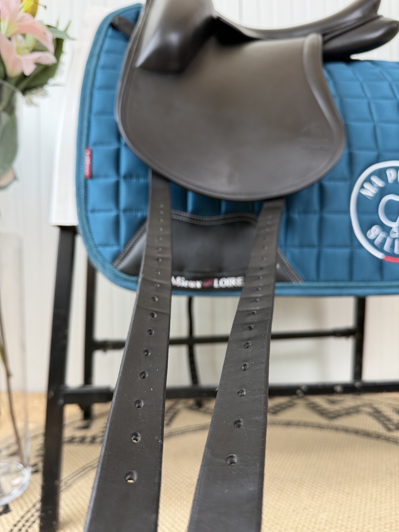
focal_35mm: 24
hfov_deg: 56.8
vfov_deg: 71.6
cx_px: 200
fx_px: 369
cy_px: 266
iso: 200
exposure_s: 1/105
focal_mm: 6.76
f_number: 1.78
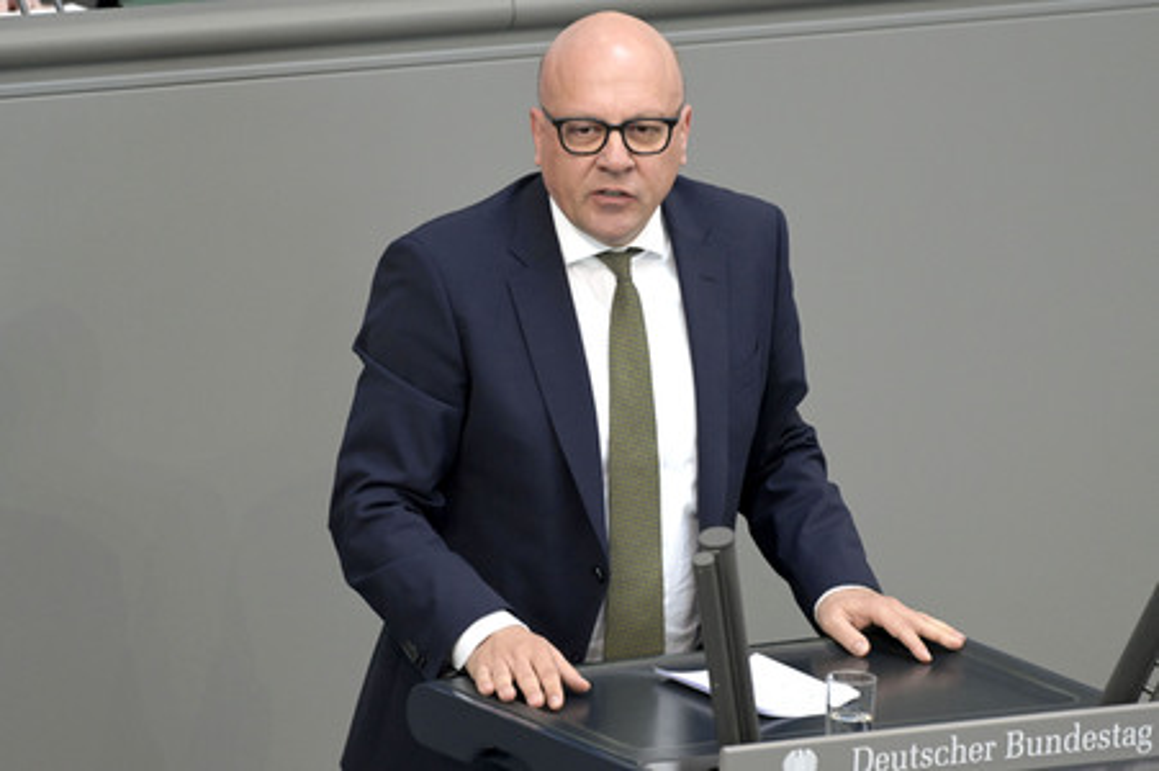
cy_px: 386
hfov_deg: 5.2
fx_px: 12868
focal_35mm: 400
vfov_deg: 3.4
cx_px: 580
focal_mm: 400
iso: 8000
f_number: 5.6
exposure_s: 1/400
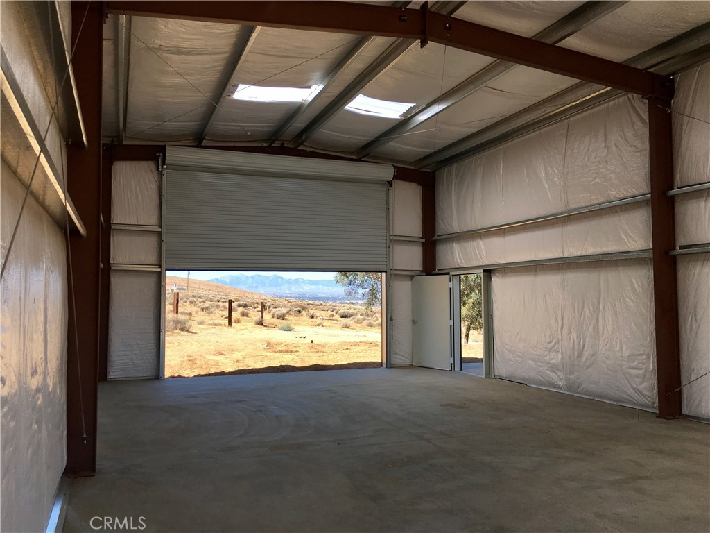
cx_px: 355
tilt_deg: +4.5
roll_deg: -0.3
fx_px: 595
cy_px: 266
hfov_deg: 61.7
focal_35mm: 29
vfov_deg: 48.2
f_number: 2.2
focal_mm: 4.15
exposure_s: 1/541
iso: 25
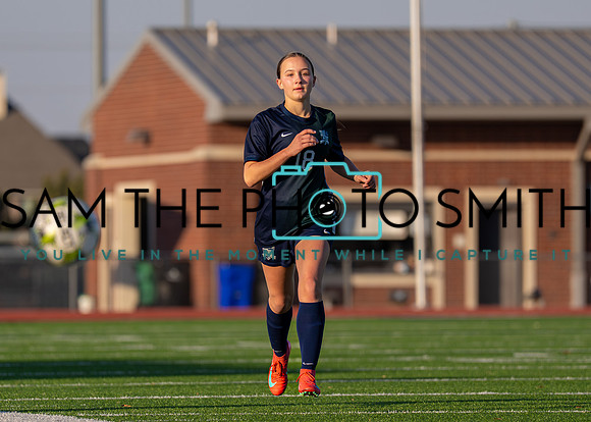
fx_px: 7496
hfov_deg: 4.5
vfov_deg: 3.2
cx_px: 278
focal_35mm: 447
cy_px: 245
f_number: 2.8
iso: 200
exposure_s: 1/3200
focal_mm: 200
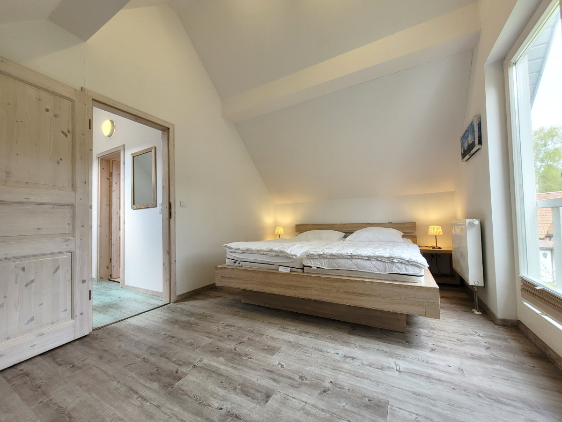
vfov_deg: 89.9
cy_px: 211
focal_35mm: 13
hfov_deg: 106.2
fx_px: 211
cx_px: 281
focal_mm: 1.7
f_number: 2.2
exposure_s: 1/50
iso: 50
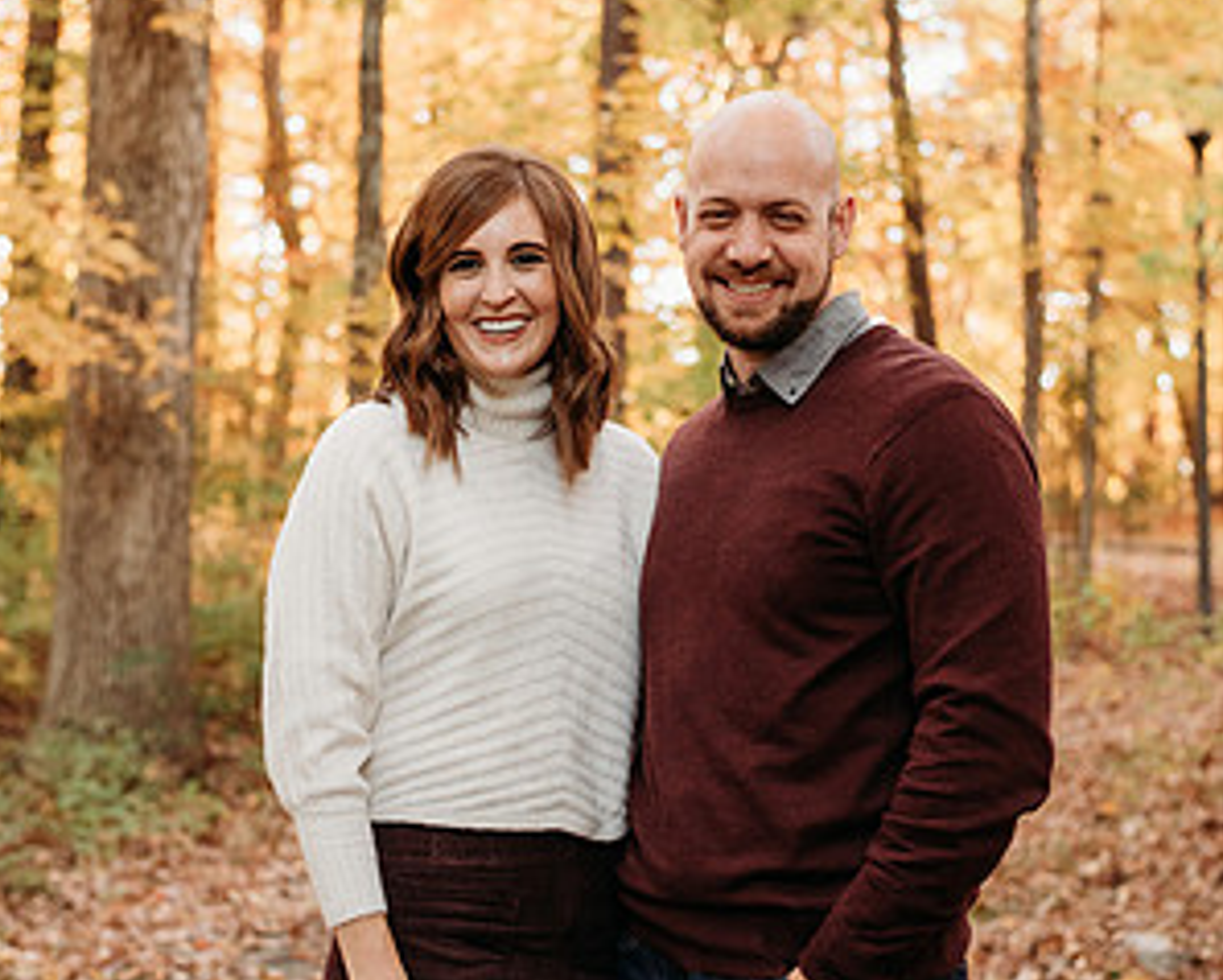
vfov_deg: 21.6
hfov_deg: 26.8
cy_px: 502
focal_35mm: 71
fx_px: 2572
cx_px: 609
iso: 1600
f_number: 2.8
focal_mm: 50
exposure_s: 1/200
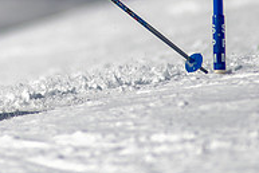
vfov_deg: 0.9
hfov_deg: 1.3
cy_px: -81
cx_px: -27
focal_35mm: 1559
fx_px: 11224
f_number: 2.8
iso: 100
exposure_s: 1/6400
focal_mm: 300
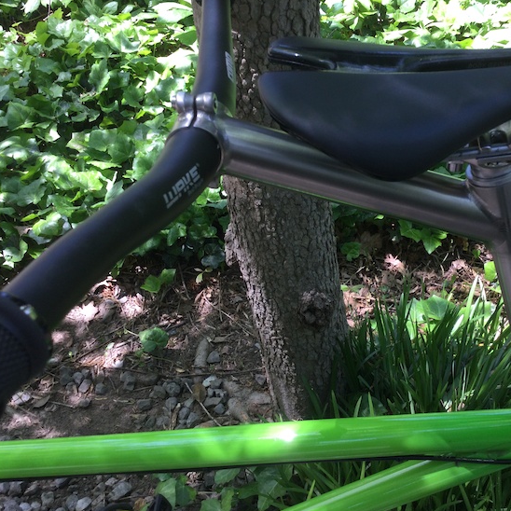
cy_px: 243
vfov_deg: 41.8
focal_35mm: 40
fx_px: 668
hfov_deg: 41.6
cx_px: 318
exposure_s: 1/60
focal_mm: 3.3
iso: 25
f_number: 2.4
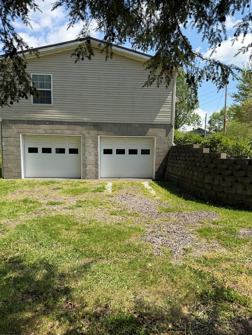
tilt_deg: -7.0
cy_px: 172
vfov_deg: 69.4
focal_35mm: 25
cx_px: 126
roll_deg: -1.1
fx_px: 243
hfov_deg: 54.9
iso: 80
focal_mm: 6.76
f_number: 1.78
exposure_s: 1/2703
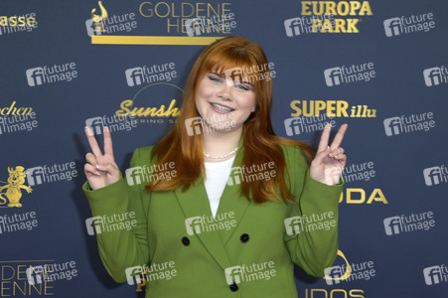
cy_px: 149
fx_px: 895
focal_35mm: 72
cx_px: 224
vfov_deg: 18.9
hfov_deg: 28.1
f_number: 7.1
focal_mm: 72
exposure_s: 1/160
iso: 500
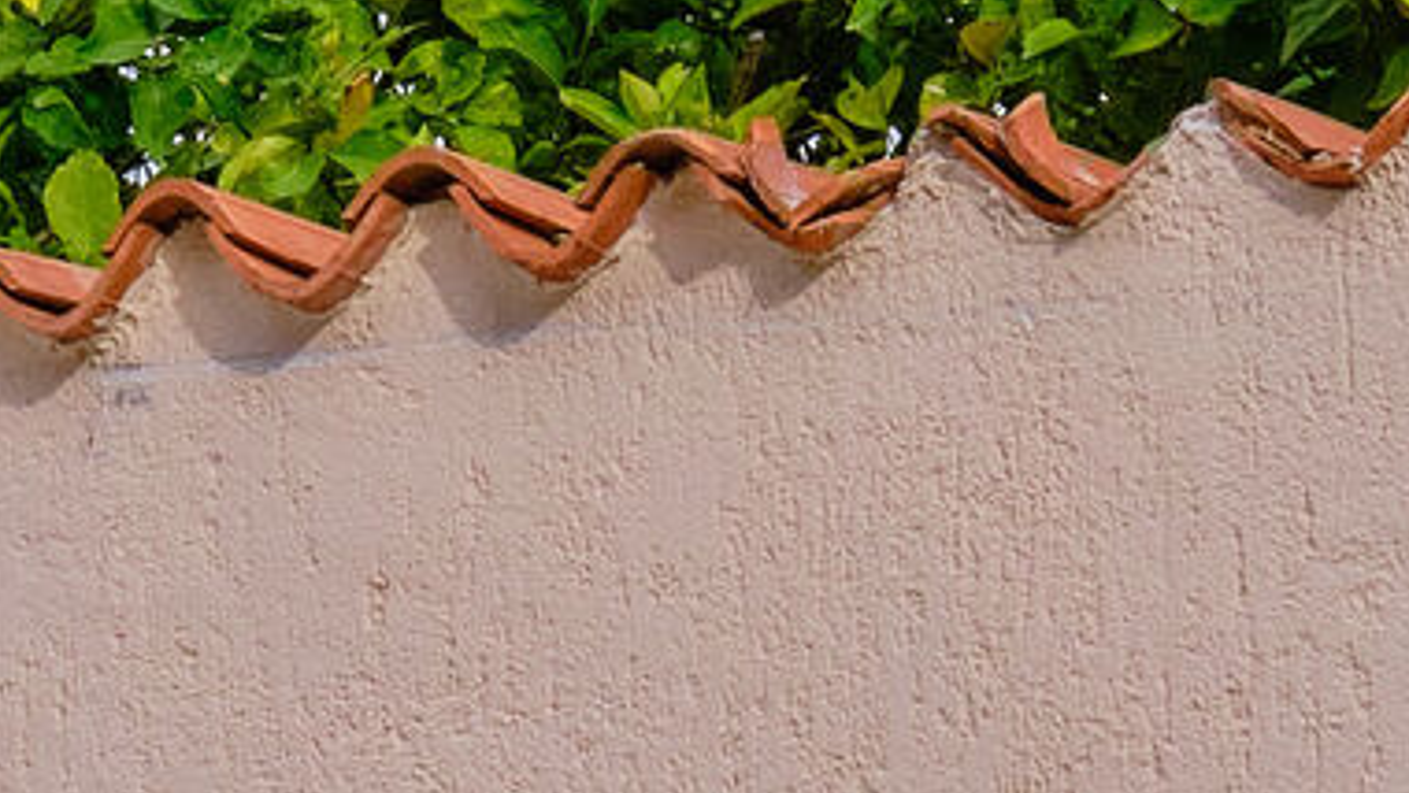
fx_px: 6054
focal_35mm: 162
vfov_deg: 7.3
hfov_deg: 13.2
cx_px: 352
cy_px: 1321
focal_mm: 13.8
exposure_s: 1/600
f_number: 9
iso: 320
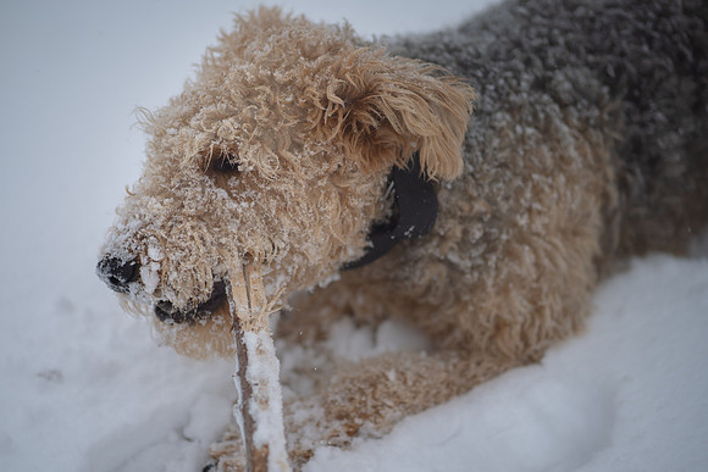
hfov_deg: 21.7
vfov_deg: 14.6
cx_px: 318
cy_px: 260
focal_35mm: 94
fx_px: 1844
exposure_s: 1/1000
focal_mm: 85
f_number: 2
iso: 200
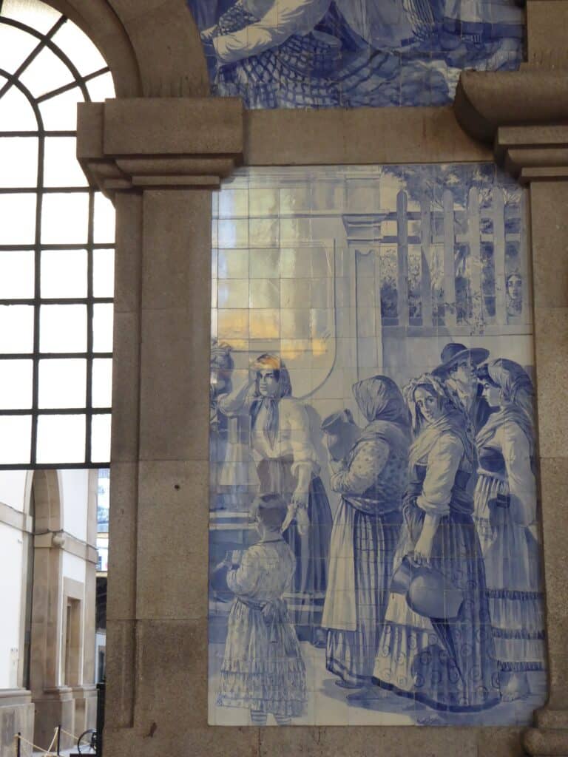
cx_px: 284
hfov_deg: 21.3
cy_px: 378
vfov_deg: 28.2
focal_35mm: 69
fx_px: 1510
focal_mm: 11.7
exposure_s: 1/60
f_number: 4.4
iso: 400
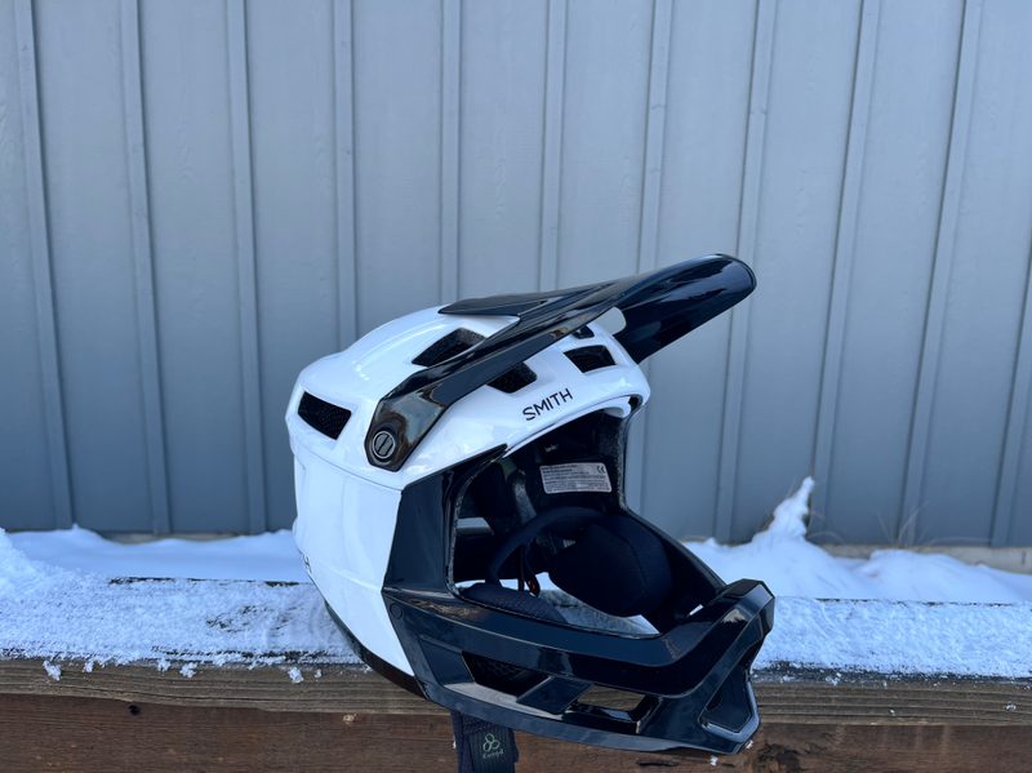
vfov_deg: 53.0
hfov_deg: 67.3
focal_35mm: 26
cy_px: 386
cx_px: 516
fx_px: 775
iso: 50
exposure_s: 1/442
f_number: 1.6
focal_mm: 5.1
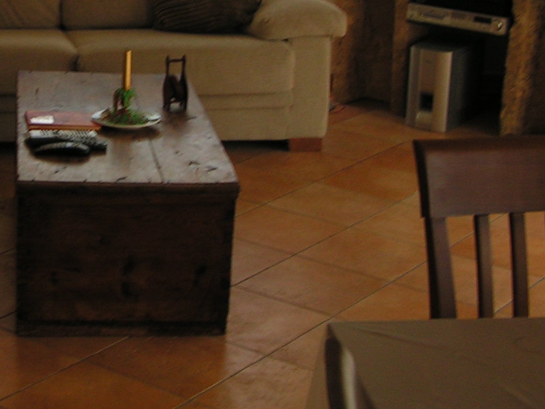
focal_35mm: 86
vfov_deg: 16.9
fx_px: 1354
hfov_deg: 22.3
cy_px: 17
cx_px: 83
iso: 50
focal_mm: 6.3
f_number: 3.5
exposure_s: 1/40
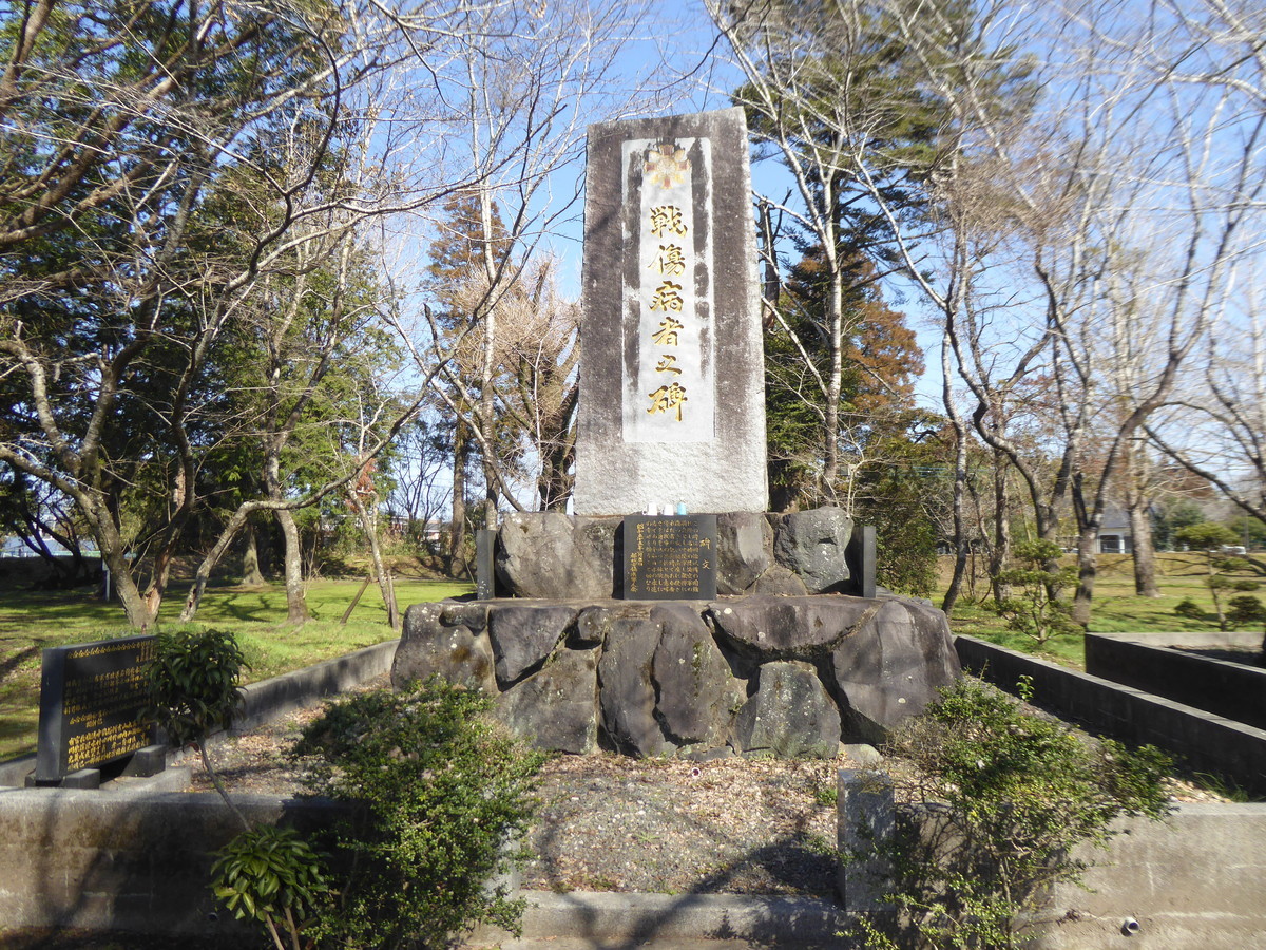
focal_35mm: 25
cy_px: 475
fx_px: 914
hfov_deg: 69.4
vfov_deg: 54.9
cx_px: 633
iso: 100
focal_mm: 4.3
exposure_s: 1/500
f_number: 3.3
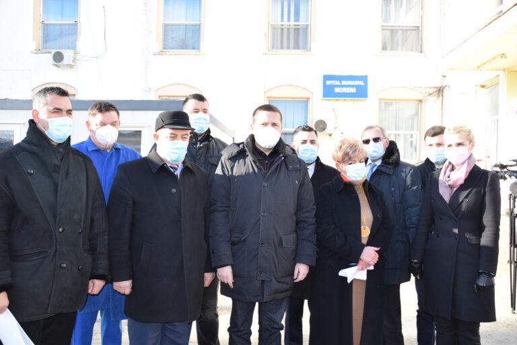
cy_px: 172
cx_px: 258
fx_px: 453
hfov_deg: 59.5
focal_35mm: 32
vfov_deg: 41.8
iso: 180
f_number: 5.6
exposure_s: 1/125
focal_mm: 21
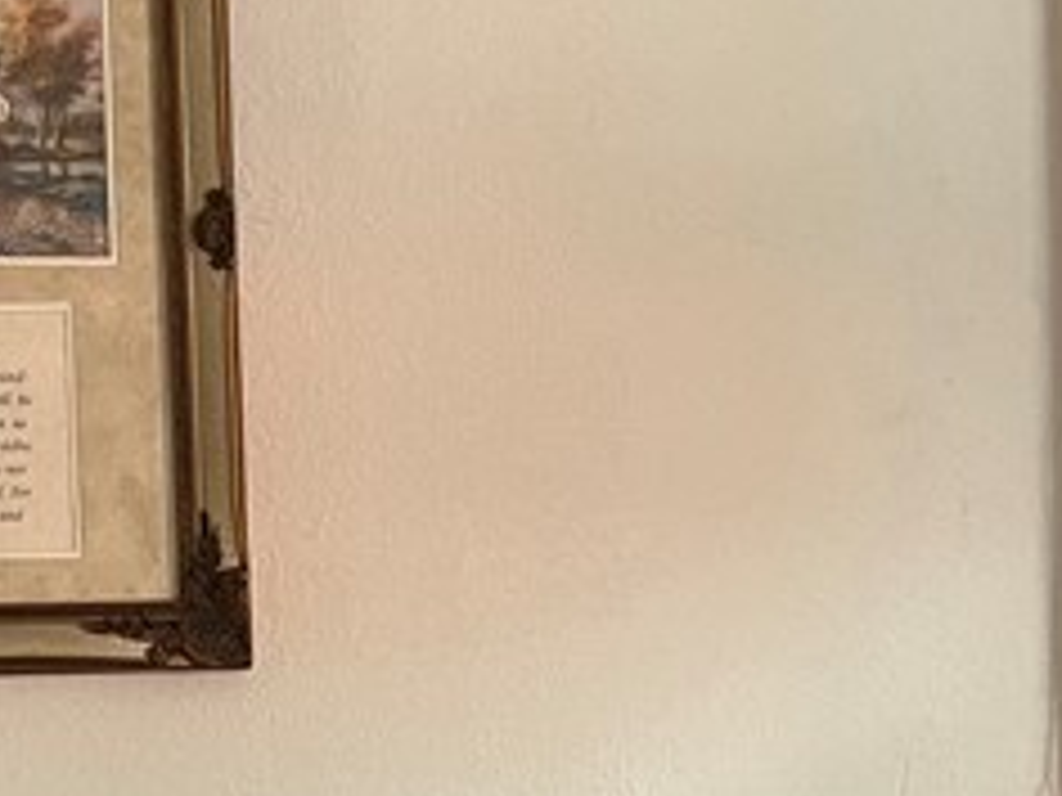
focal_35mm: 113
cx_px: 536
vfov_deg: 12.7
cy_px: 1025
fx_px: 3467
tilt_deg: -3.9
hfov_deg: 17.4
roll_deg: +2.3
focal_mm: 5.1
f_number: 1.6
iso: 250
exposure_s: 1/60
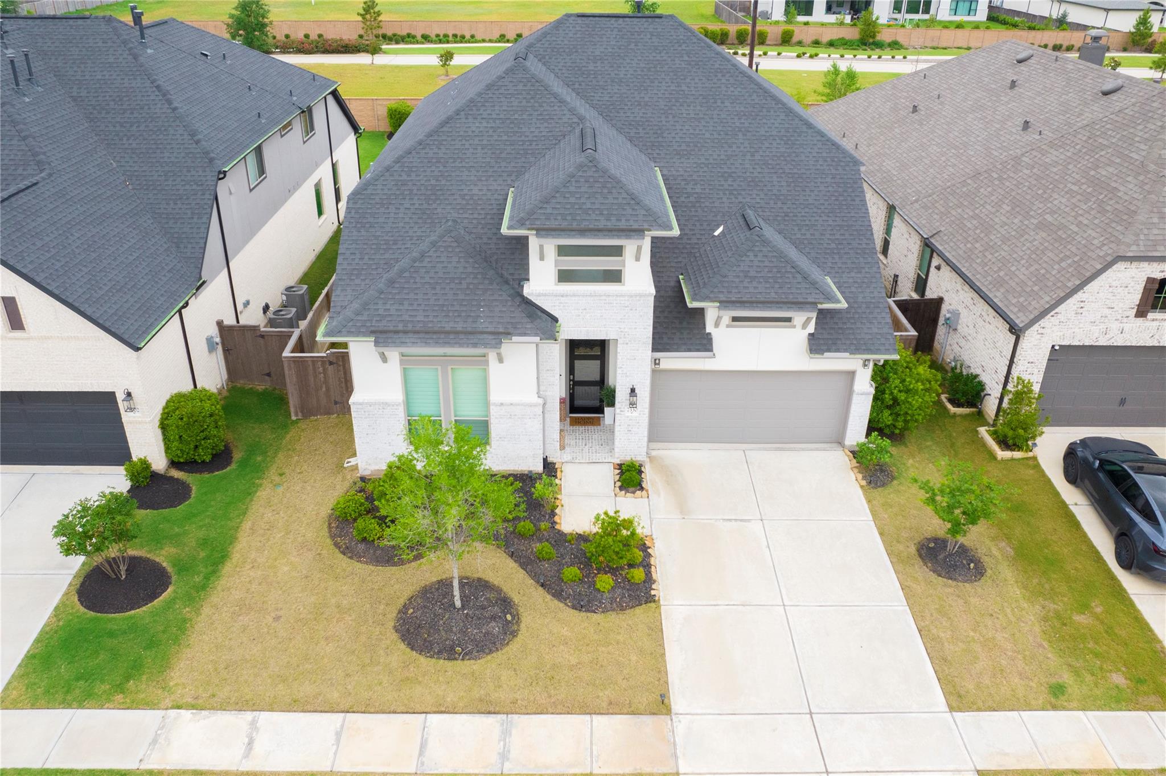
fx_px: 712
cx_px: 583
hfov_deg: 78.6
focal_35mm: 22
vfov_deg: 57.2
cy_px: 388
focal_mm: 8.38
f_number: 2.8
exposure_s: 1/1500
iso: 140
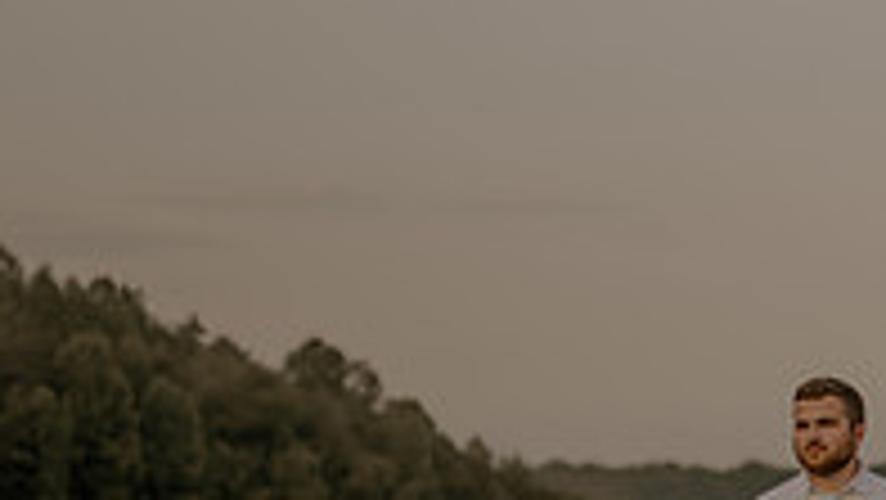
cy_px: 572
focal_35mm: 166
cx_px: 1035
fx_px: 3901
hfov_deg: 12.7
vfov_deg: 7.3
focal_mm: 50
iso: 200
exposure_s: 1/1000
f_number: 2.2
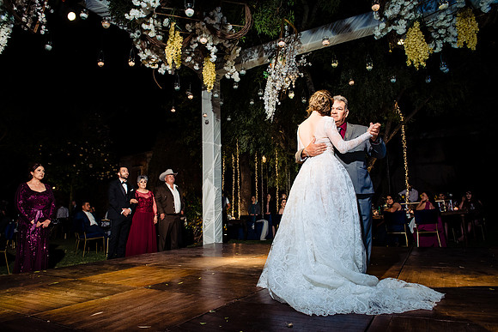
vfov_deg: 53.2
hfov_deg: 73.7
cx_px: 249
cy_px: 166
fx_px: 332
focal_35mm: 24
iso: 1600
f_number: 6.3
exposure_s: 1/160
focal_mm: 24
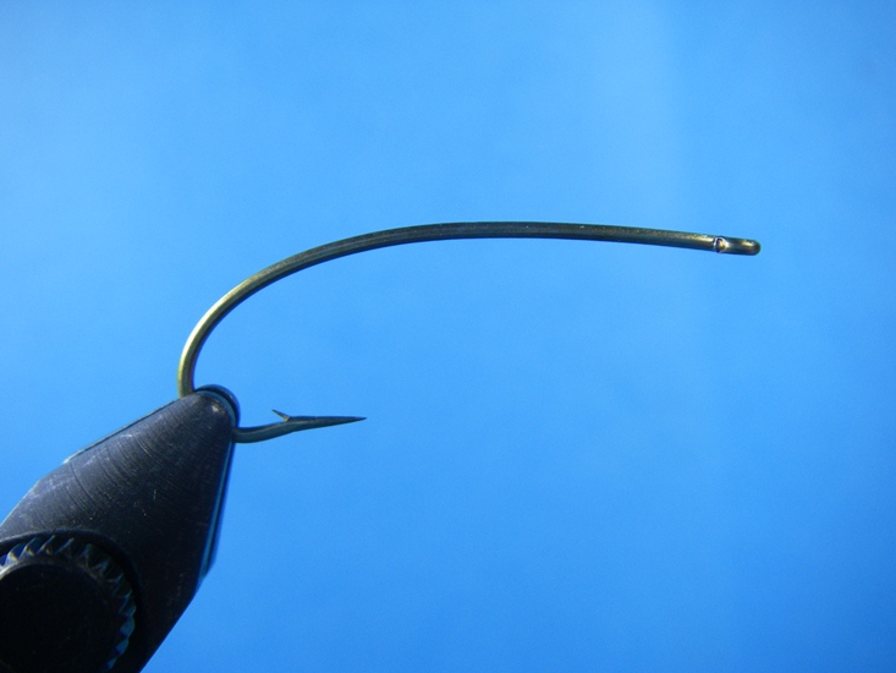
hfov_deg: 47.9
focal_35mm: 39
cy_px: 338
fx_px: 1010
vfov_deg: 36.8
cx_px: 455
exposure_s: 1/50
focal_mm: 6.3
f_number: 3.3
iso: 80
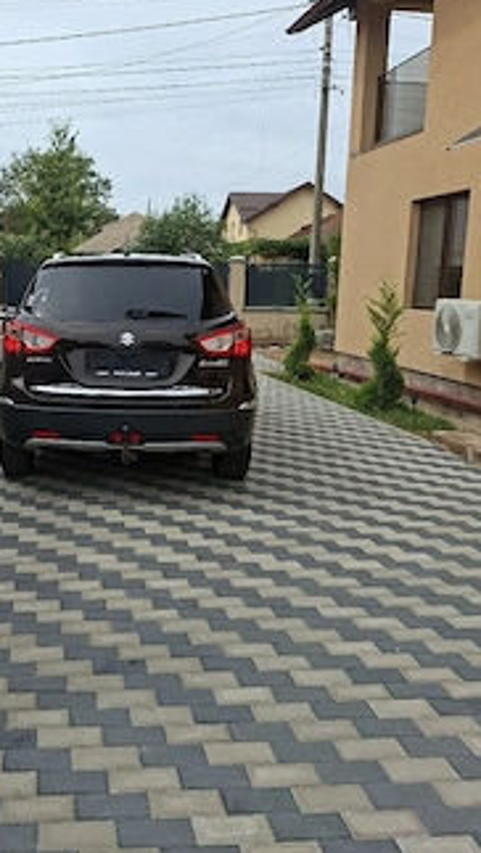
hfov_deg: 36.6
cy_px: 362
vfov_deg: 62.3
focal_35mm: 31
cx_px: 98
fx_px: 702
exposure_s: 1/2000
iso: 50
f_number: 1.8
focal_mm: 5.54
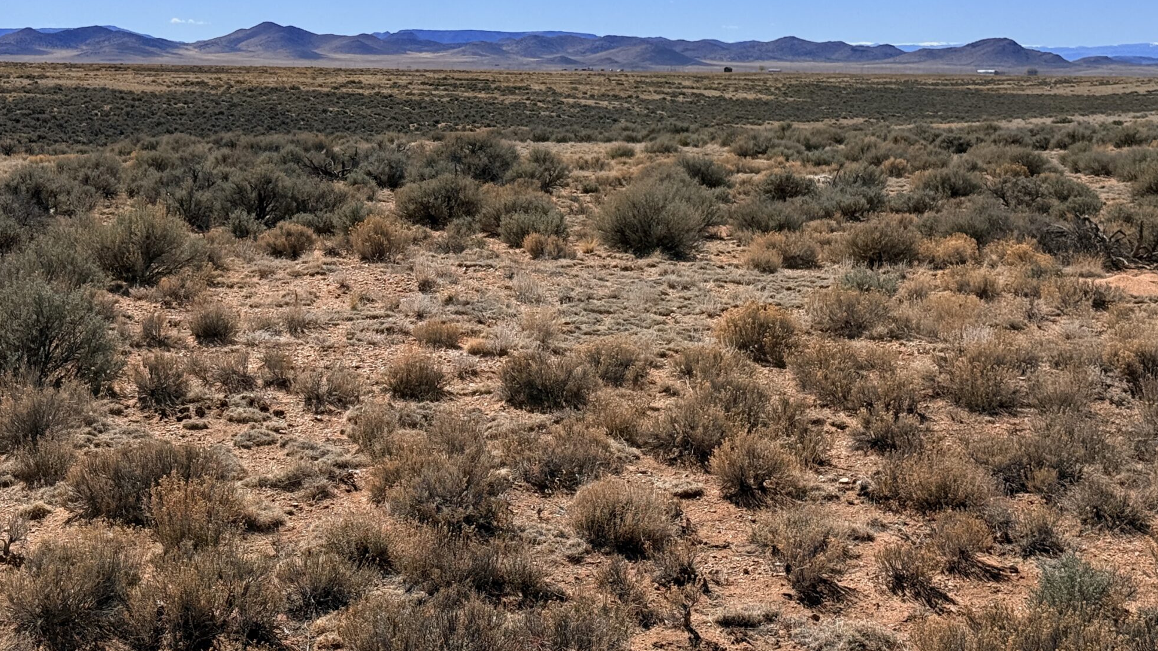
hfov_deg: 30.8
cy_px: 149
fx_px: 2088
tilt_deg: -3.2
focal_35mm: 68
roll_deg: -0.8
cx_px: 419
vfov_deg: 17.6
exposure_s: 1/8772
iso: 64
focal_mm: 6.76
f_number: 1.78
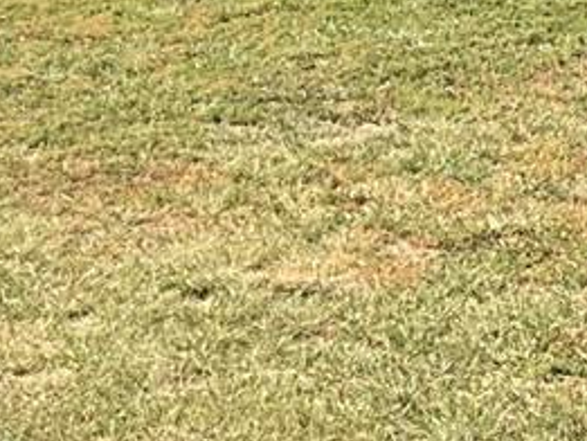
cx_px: 443
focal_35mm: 178
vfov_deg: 8.1
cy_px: -254
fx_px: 3020
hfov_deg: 11.1
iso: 25
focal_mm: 3
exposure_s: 1/869
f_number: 1.8
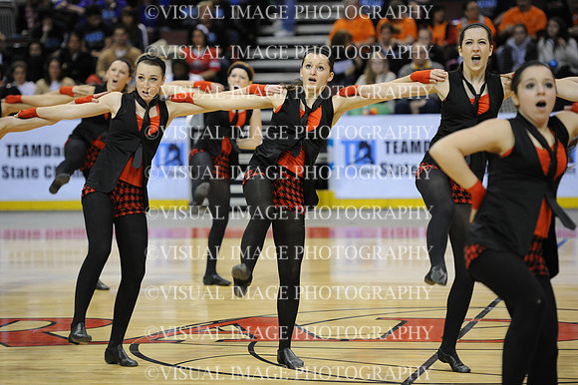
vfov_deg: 9.1
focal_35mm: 150
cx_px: 289
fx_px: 2407
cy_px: 192
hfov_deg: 13.7
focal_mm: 150
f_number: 3.2
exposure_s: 1/640
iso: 5000
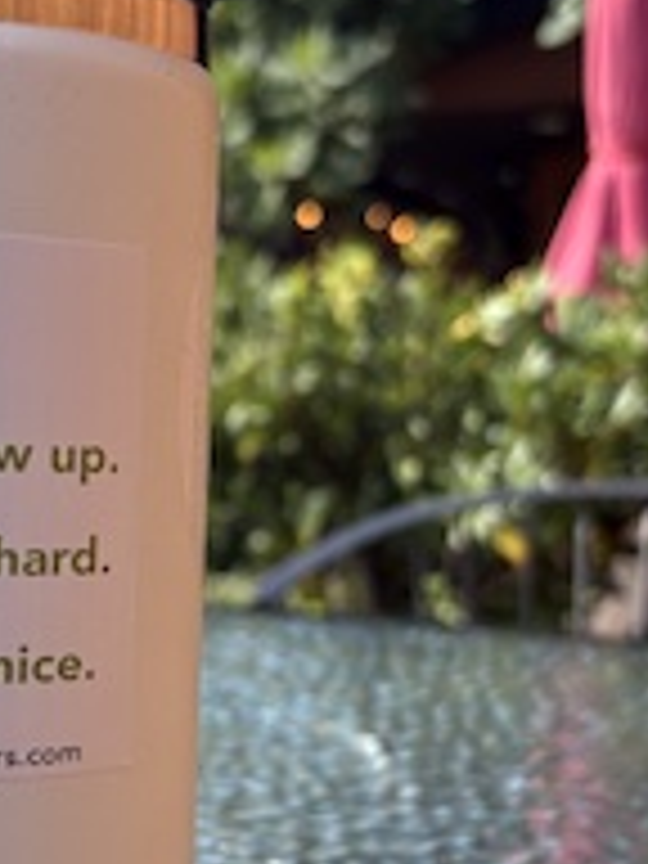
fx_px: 1523
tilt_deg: -3.4
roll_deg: -0.8
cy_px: 518
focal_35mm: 61
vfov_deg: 31.6
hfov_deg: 24.0
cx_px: 266
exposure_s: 1/1706
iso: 50
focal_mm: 5.96
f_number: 1.6
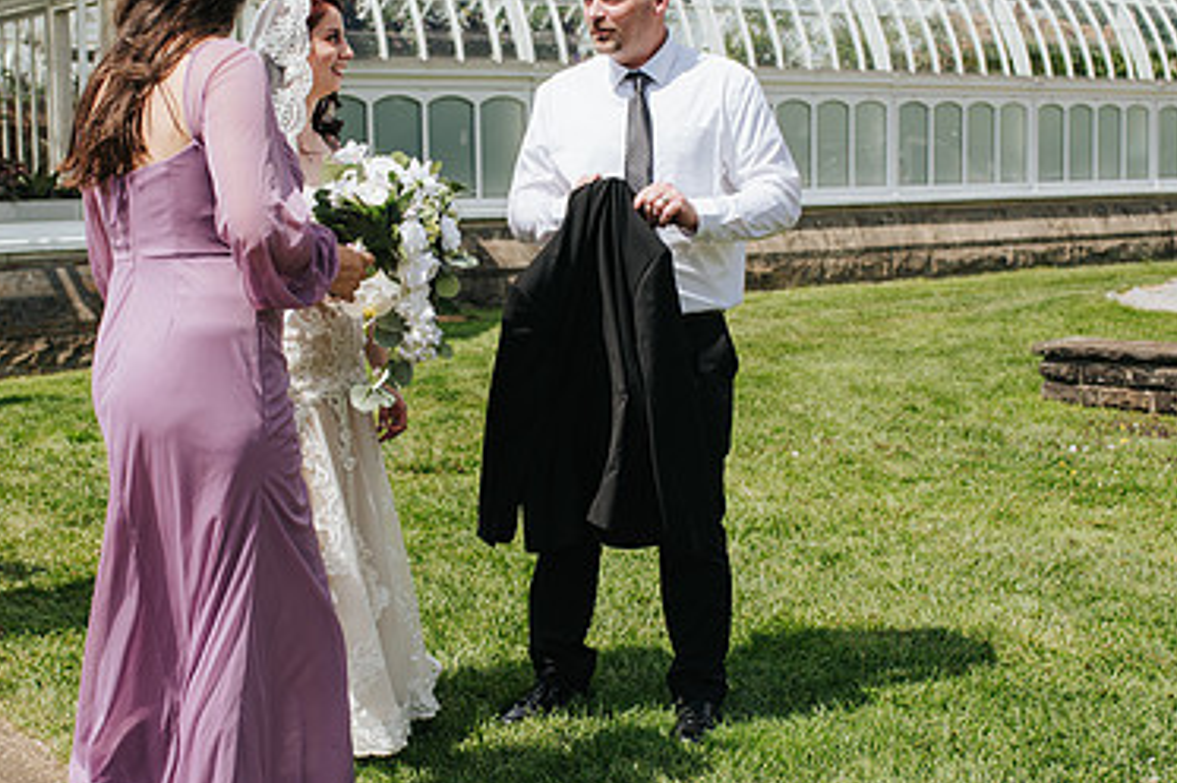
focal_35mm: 58
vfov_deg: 23.3
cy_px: 401
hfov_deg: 34.4
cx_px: 474
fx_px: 1895
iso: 140
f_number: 3.5
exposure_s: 1/1600
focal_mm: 35
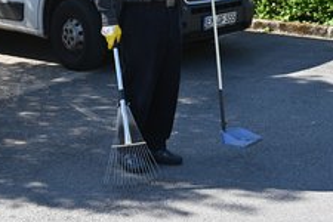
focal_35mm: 96
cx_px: 130
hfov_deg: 21.2
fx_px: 888
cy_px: 39
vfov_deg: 14.2
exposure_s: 1/250
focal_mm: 47
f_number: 5.6
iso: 125
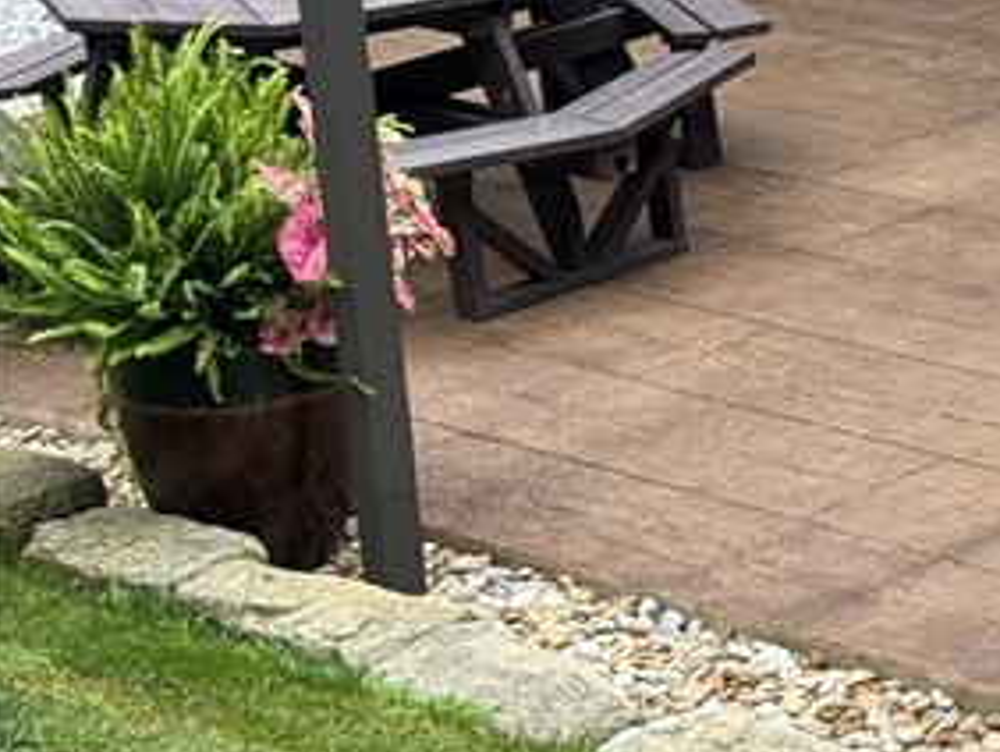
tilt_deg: -13.3
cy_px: -89
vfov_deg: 8.5
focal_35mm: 174
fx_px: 5031
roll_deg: +2.9
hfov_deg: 10.6
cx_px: 1805
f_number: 1.78
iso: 64
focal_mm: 6.76
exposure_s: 1/693
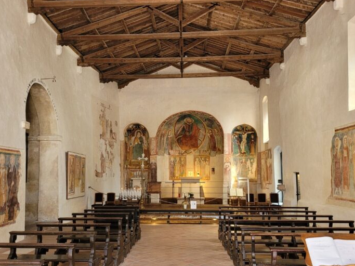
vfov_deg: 36.7
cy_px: 154
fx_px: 400
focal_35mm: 39
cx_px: 173
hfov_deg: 47.9
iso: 250
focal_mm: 5
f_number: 1.8
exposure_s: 1/50
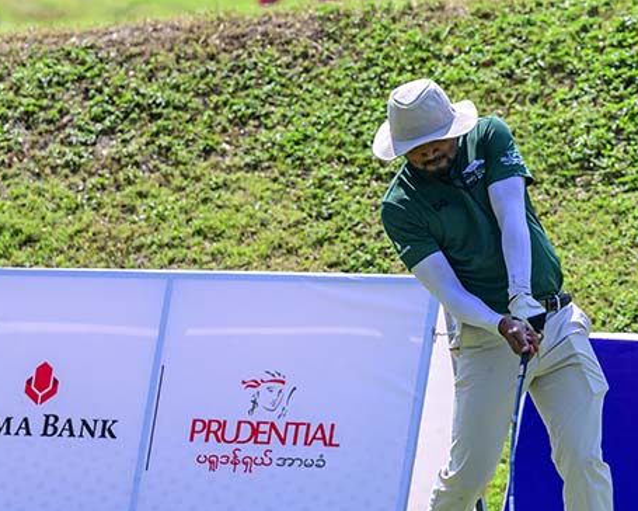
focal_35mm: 307
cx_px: 496
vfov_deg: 5.0
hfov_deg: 6.3
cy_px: 268
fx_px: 5797
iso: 720
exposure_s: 1/6400
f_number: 4
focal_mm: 155
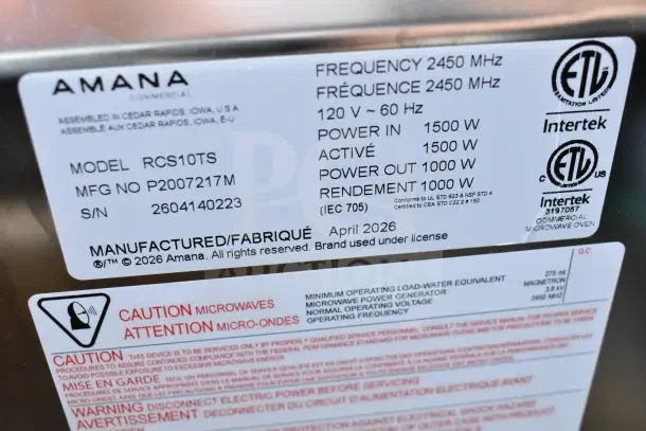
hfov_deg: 47.9
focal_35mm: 40
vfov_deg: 33.0
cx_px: 323
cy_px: 216
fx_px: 727
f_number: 5.6
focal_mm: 27
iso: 6400
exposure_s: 1/125
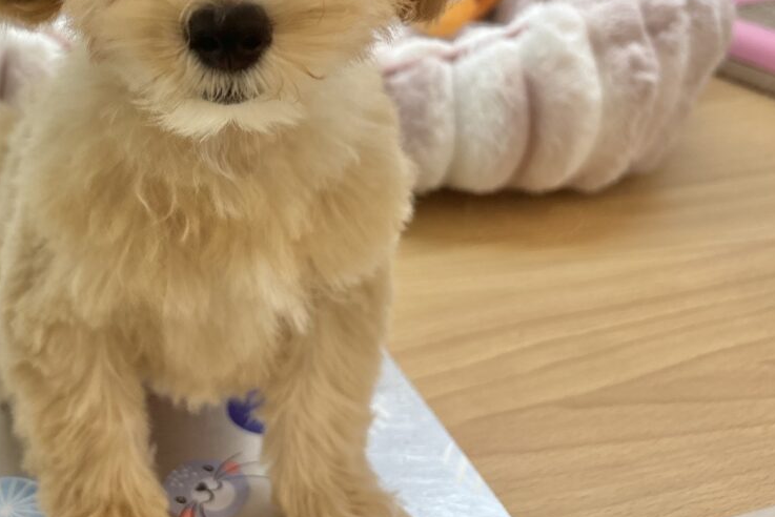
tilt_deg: -17.9
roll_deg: +1.7
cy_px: 69
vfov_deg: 29.5
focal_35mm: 44
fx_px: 948
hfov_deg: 42.4
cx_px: 150
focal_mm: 5.96
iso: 64
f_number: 1.6
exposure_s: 1/100
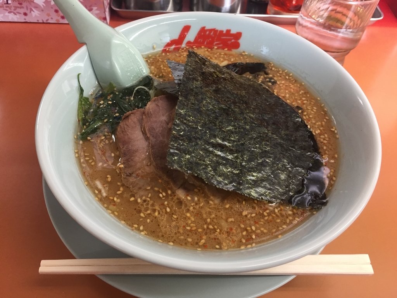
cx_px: 198
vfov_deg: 48.2
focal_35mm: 29
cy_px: 149
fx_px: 333
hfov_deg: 61.7
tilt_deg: -52.1
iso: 50
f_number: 2.2
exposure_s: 1/30
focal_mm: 4.15
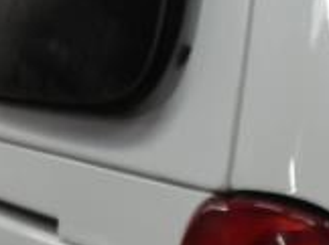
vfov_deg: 8.2
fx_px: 1689
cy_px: 338
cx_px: 156
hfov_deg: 11.1
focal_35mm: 178
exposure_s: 1/10
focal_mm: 6.3
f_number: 3.1
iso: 200
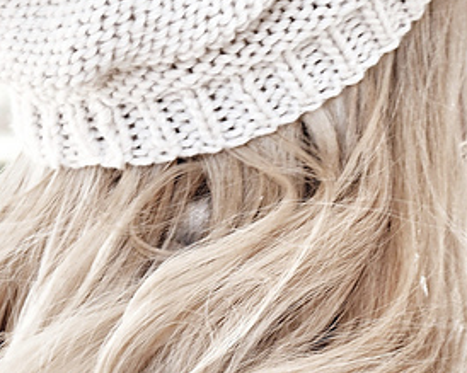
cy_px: 44
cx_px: 147
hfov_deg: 10.7
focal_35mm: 181
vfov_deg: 8.5
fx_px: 2502
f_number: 5.6
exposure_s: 1/40
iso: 100
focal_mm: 55
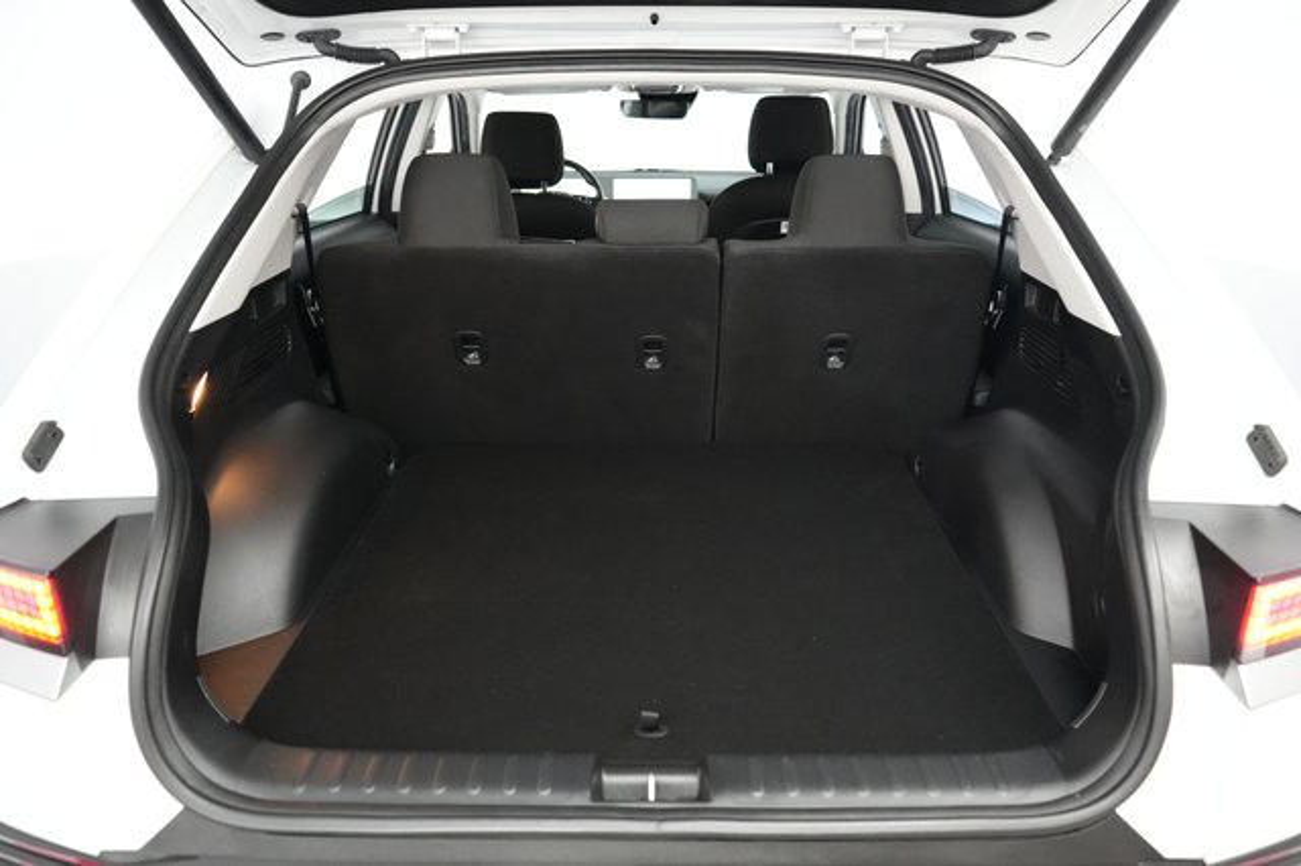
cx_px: 650
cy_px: 433
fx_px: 903
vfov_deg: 51.2
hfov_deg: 71.5
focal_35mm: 25
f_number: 2.8
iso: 8000
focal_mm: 25
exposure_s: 1/160
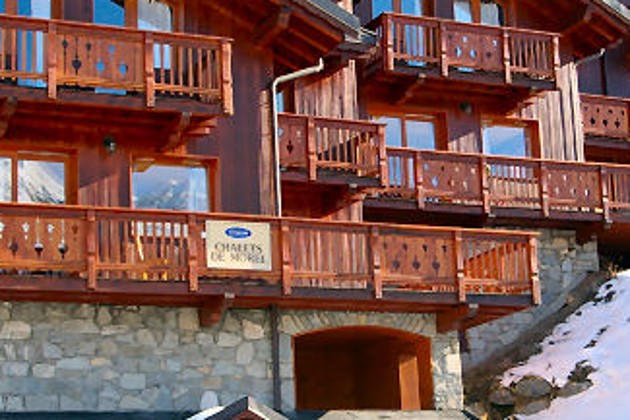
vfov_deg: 16.3
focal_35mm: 84
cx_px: 370
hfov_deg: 24.1
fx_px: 1471
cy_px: 239
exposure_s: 1/180
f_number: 6.7
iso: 200
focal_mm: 26
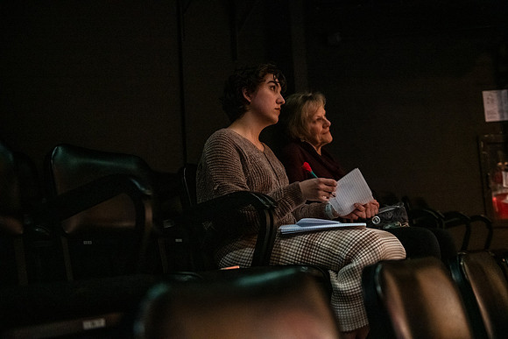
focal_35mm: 45
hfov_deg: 43.6
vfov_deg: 29.9
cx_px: 254
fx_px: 635
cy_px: 170
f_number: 2.8
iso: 8000
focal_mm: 45
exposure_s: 1/125
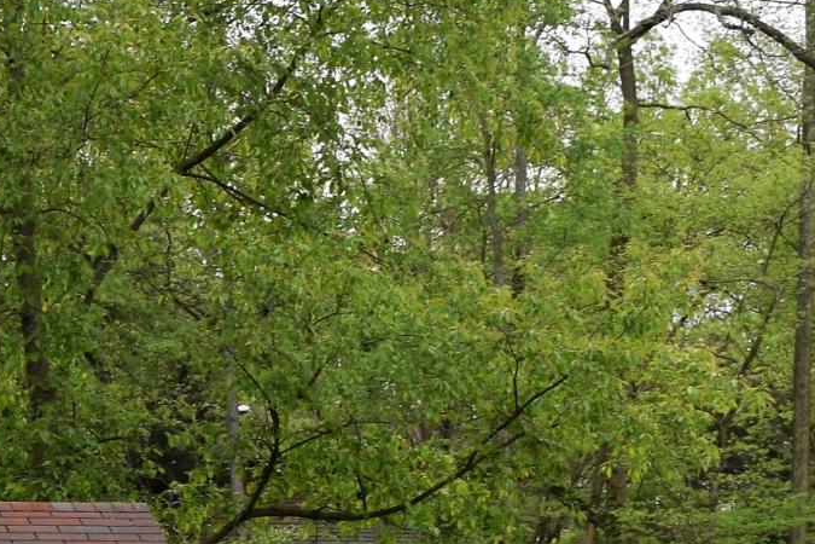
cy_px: 710
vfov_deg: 8.5
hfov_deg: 12.2
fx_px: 3622
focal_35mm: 160
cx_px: -407
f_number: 7.1
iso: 100
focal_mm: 24
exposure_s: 1/200
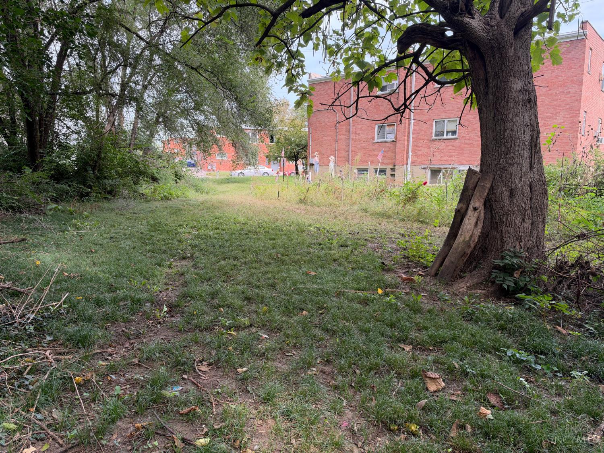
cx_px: 302
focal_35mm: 24
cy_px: 226
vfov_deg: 56.8
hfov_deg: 71.6
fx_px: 419
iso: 100
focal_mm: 6.93
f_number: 1.8
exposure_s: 1/434
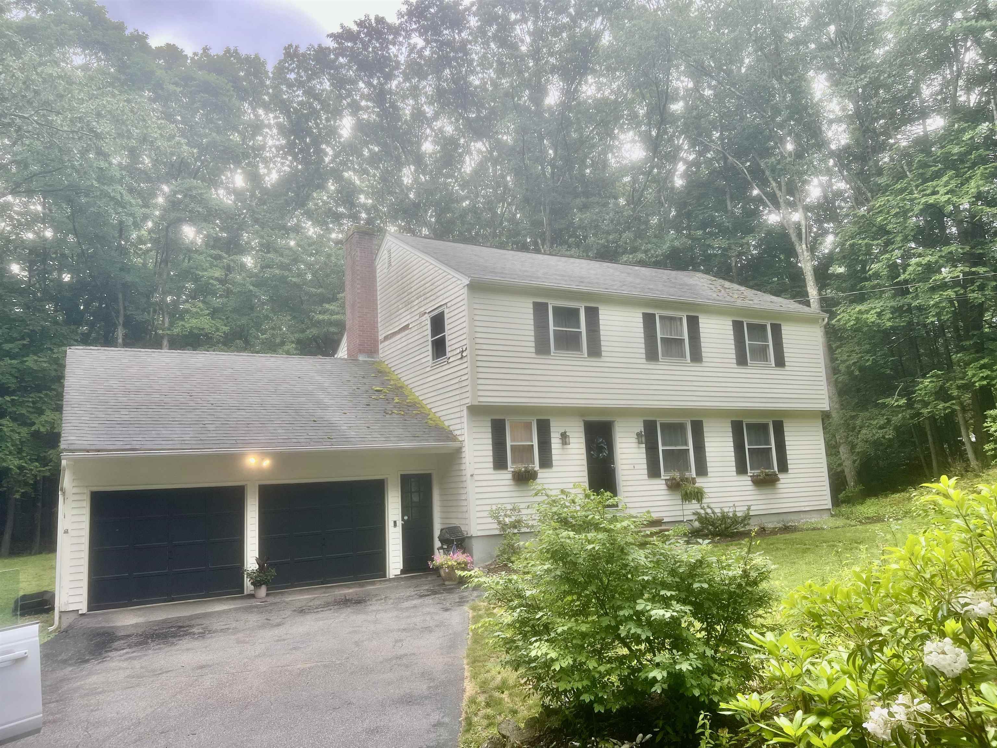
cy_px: 374
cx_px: 498
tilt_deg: +10.3
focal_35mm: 26
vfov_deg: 53.1
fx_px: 749
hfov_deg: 67.3
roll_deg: +2.5
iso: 32
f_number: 1.5
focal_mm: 5.7
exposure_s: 1/144
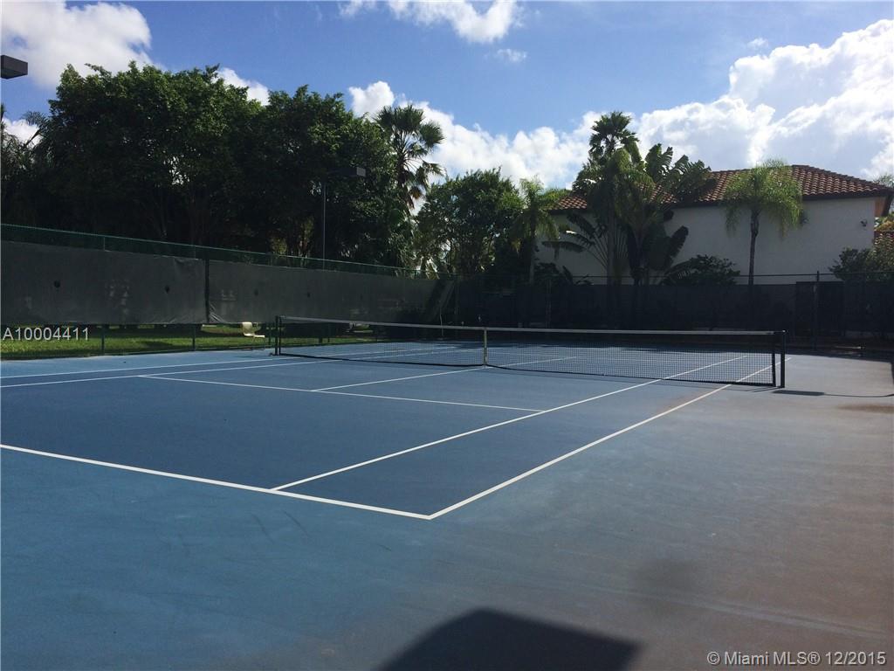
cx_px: 447
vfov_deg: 46.8
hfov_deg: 60.0
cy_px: 336
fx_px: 775
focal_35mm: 30
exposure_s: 1/4566
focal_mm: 4.12
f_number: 2.2
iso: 40
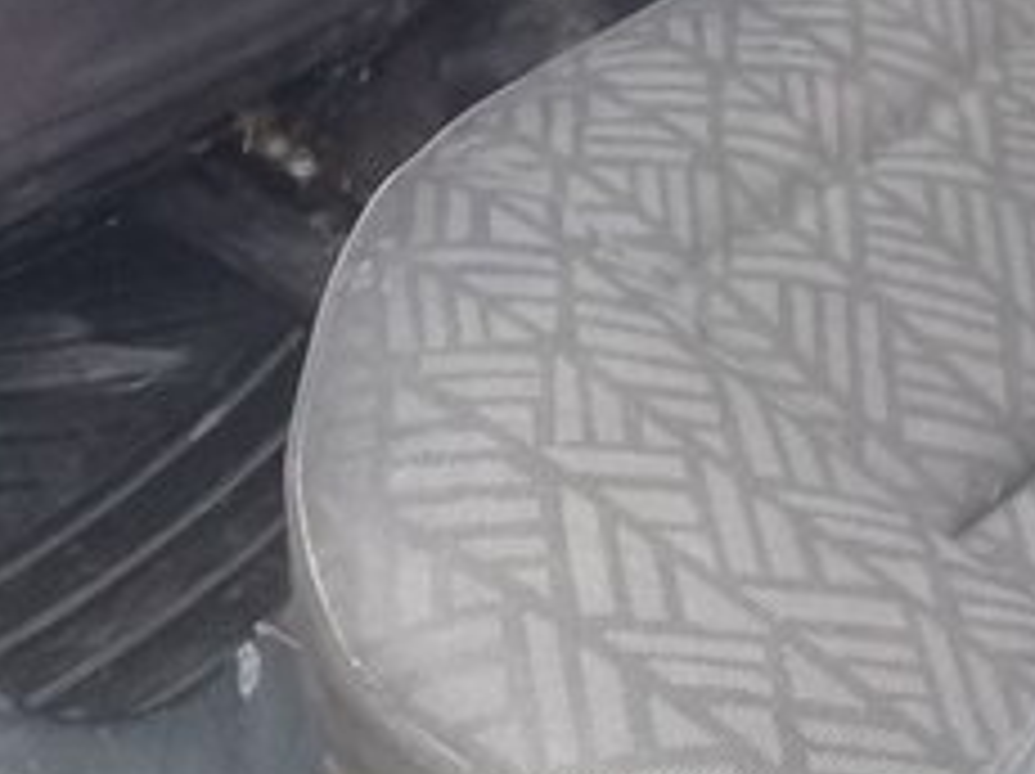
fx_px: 2658
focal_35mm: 89
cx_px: 392
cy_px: -281
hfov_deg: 22.0
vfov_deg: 15.6
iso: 80
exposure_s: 1/33
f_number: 2.2
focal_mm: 3.3
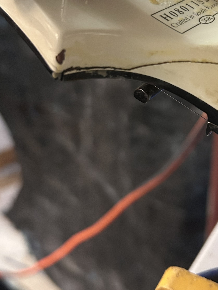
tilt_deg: -32.3
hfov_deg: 30.2
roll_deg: -0.7
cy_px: 110
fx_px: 395
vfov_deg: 40.2
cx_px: 170
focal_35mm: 47
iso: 500
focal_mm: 5.7
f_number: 1.5
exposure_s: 1/30
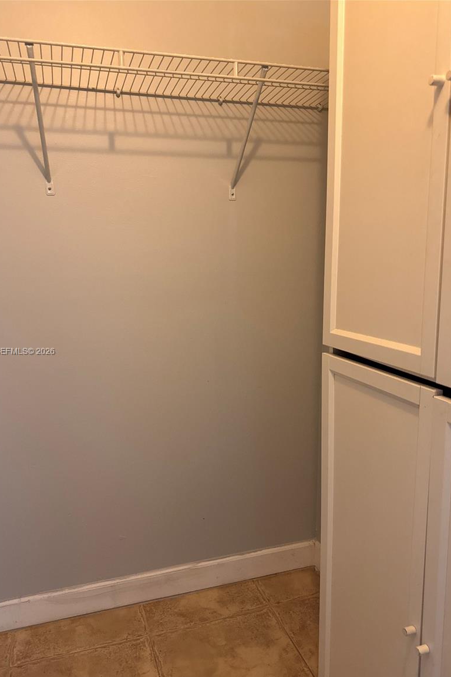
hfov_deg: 49.5
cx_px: 210
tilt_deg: -11.3
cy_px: 352
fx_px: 489
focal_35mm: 26
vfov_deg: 69.4
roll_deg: +1.3
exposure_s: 1/60
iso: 800
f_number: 1.78
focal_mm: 6.76
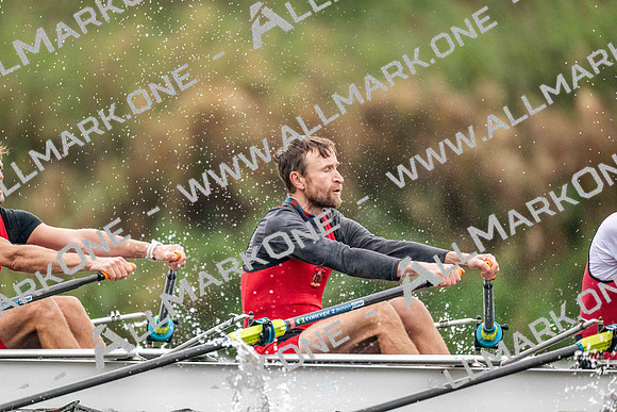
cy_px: 206
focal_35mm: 600
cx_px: 308
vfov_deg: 2.3
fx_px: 10285
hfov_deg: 3.4
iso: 7200
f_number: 4
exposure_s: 1/2500
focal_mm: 600
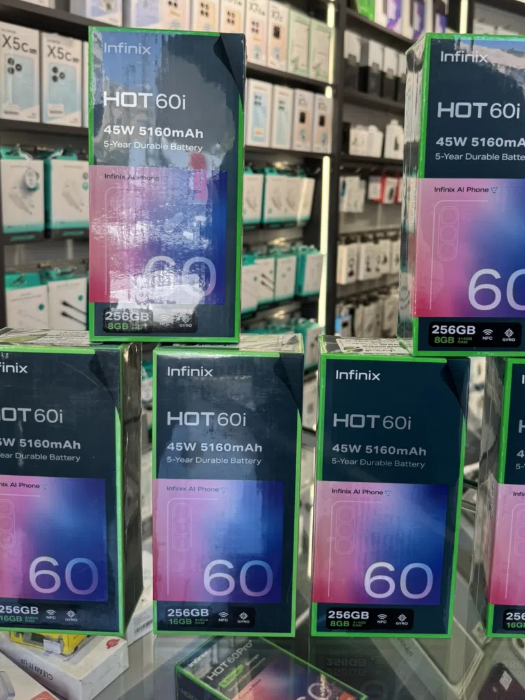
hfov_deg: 46.6
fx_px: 607
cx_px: 304
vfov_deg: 59.3
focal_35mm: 30
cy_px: 266
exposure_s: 1/454
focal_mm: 6.76
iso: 80
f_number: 1.78
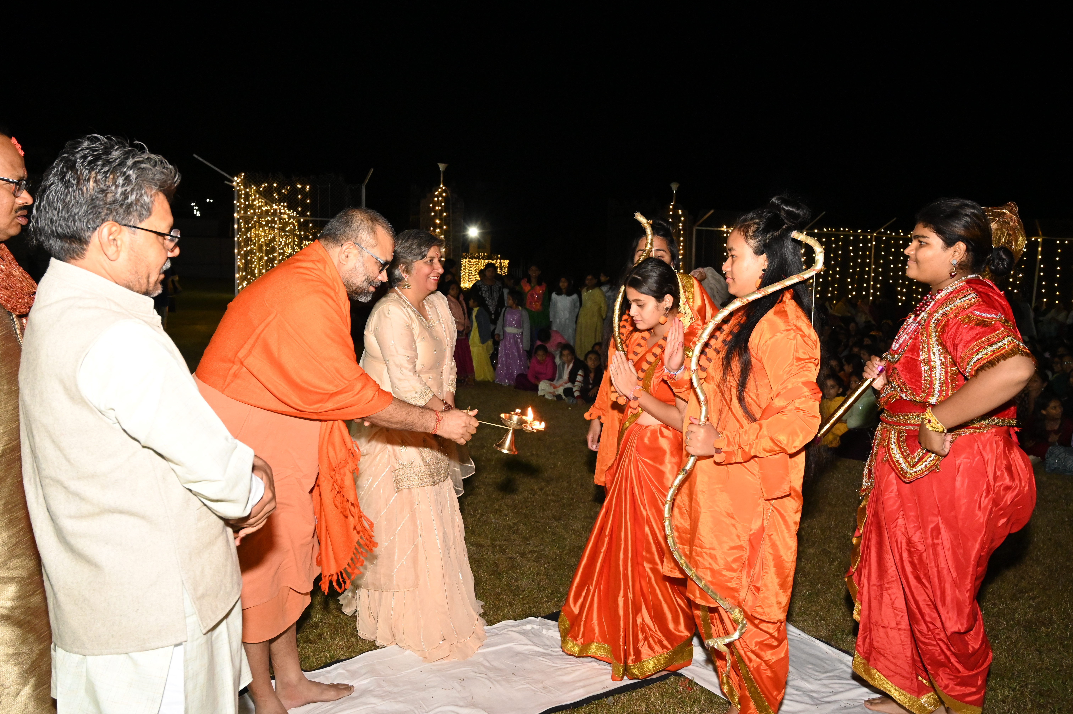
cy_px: 357
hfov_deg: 62.8
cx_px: 536
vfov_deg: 44.2
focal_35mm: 30
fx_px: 879
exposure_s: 1/125
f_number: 6.3
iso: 6400
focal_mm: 29.5
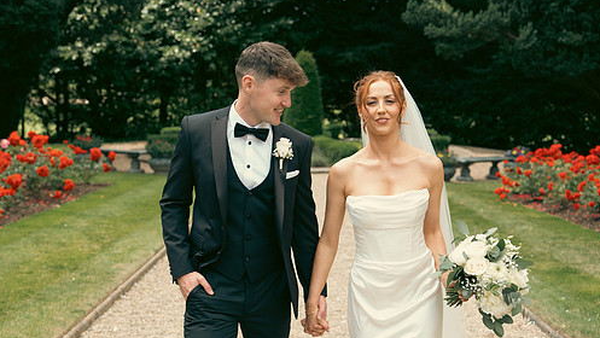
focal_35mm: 55
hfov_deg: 37.8
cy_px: 168
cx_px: 282
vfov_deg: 21.9
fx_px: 875
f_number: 3.5
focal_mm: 45
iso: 50
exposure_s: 1/160
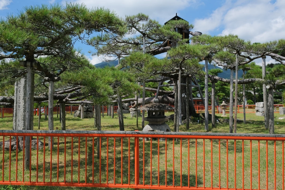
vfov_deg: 42.3
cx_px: 142
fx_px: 245
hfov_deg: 60.3
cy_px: 95
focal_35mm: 31
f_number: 8
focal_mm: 20.5
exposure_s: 1/500
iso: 320
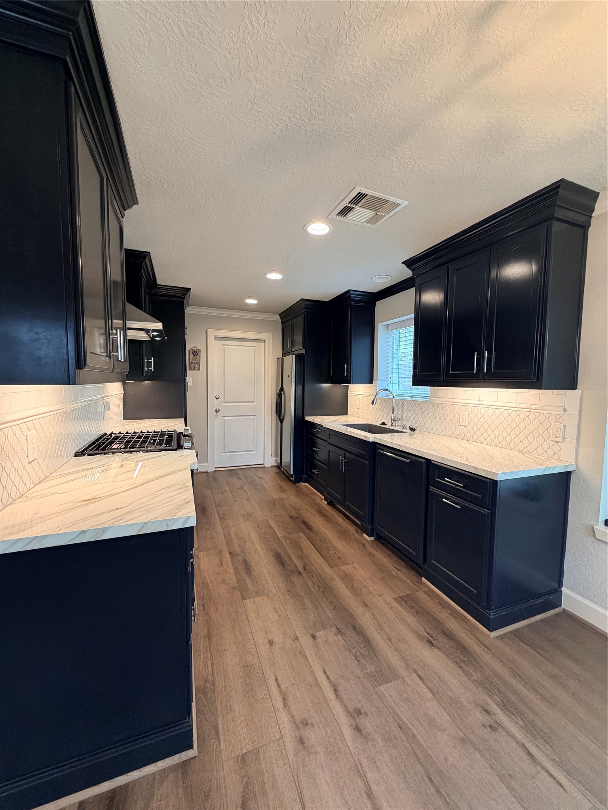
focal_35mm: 14
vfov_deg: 102.1
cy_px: 405
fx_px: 328
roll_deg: -0.4
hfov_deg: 85.7
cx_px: 304
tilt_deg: -4.9
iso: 160
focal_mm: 2.22
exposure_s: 1/60
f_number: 2.2
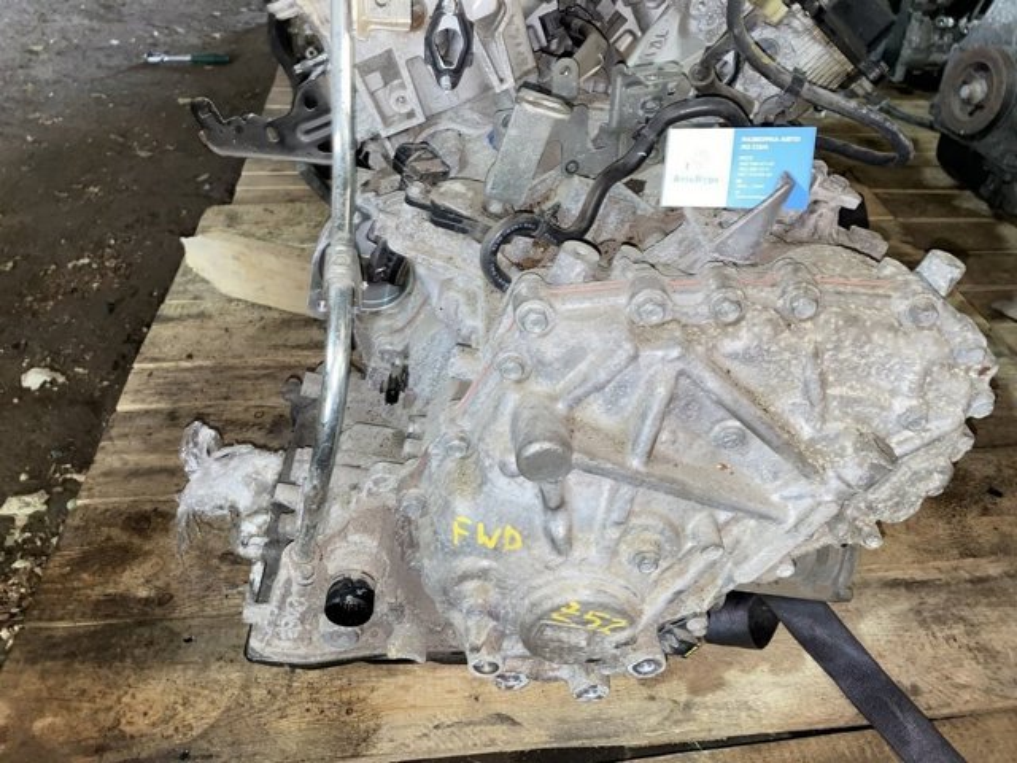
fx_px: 764
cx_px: 508
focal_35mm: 26
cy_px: 382
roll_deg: -2.1
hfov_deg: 67.3
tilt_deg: -38.1
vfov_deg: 53.1
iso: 64
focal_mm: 4.25
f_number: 1.8
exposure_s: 1/4
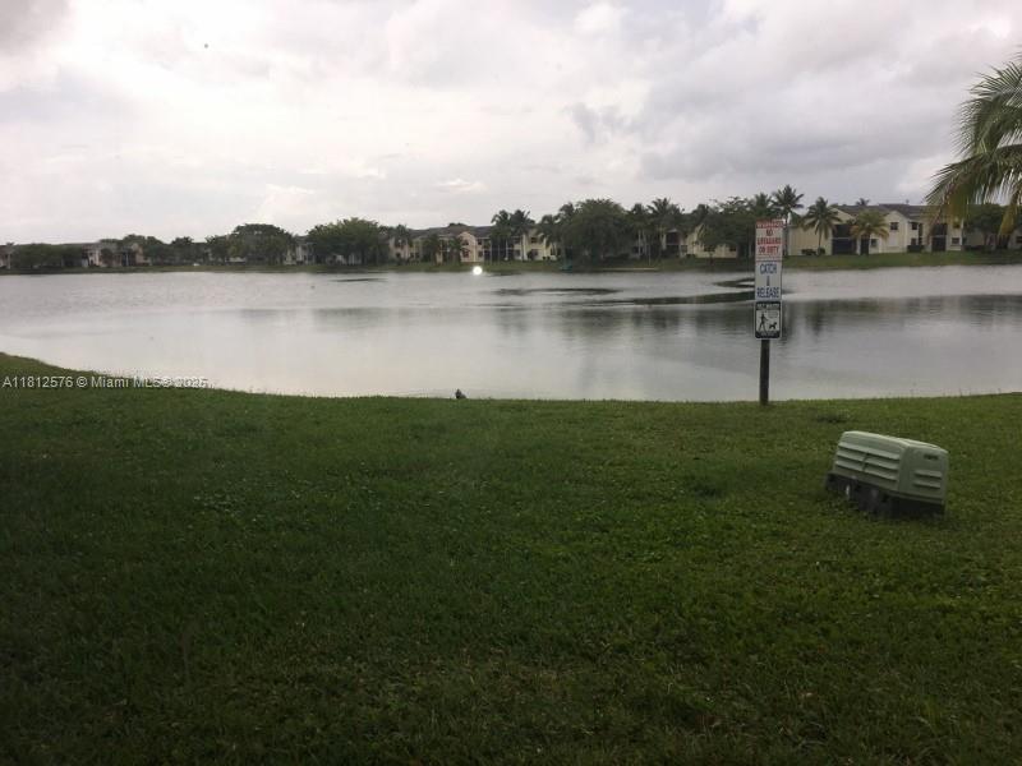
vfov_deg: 48.2
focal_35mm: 29
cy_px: 383
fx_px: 856
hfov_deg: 61.7
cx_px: 511
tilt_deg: -8.7
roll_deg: +1.9
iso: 25
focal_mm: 4.15
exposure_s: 1/2024
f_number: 2.2
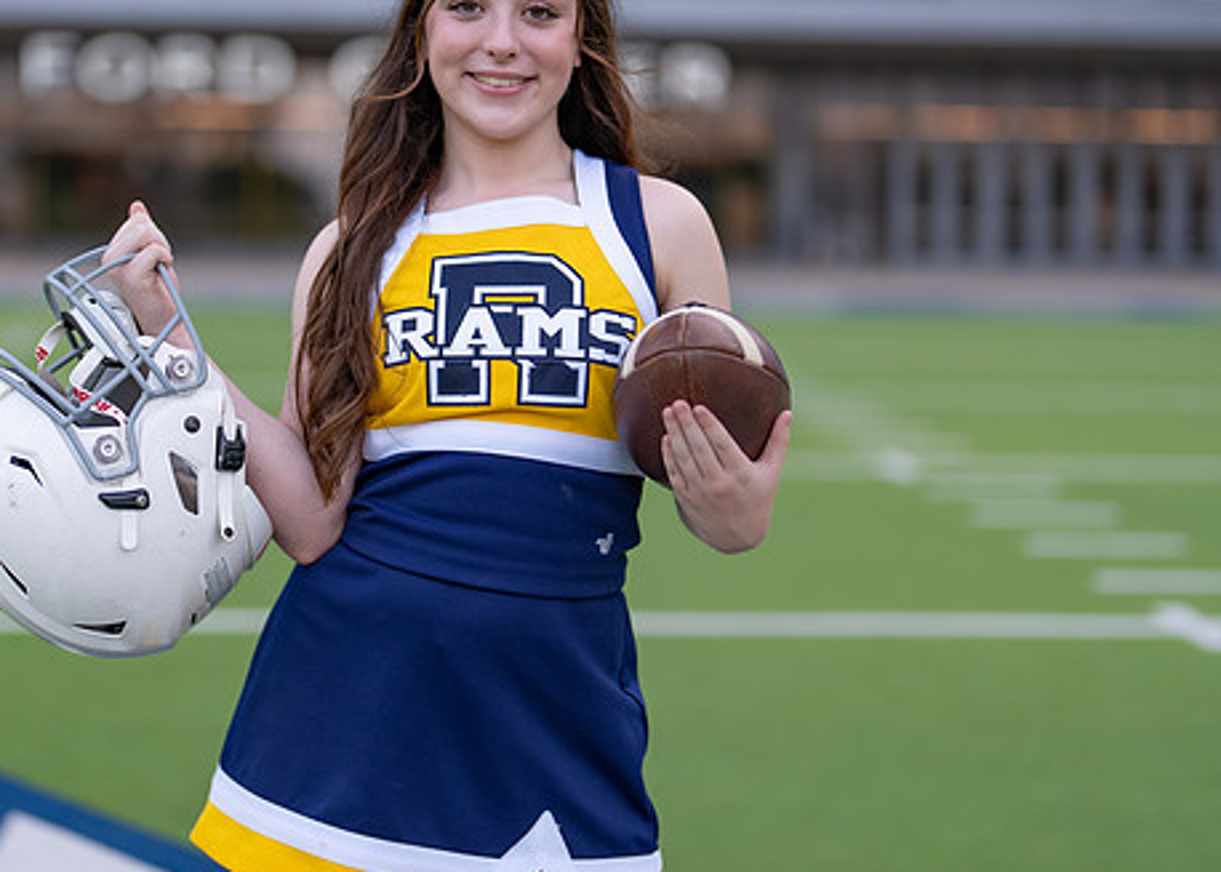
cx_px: 503
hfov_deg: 27.8
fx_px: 2462
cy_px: 314
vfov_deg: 20.0
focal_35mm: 71
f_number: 1.2
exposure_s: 1/400
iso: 100
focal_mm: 50
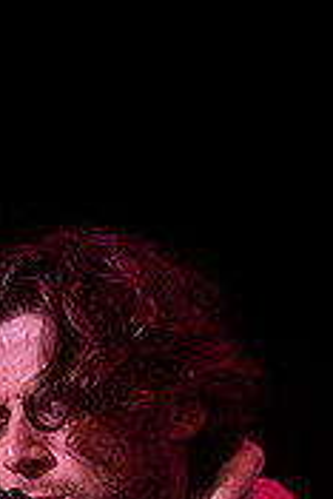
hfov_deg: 5.6
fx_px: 3379
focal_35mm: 244
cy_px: 639
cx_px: 9
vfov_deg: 8.3
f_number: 3.2
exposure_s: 1/250
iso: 2000
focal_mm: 95
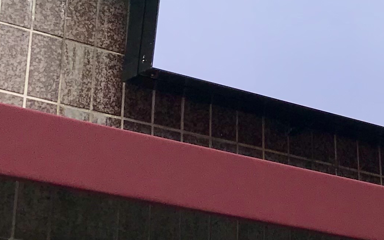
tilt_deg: +29.5
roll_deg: +4.5
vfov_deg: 11.1
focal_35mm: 115
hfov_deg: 17.4
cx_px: 445
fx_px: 1203
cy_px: -56
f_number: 1.8
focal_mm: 3.99
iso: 20
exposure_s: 1/1520
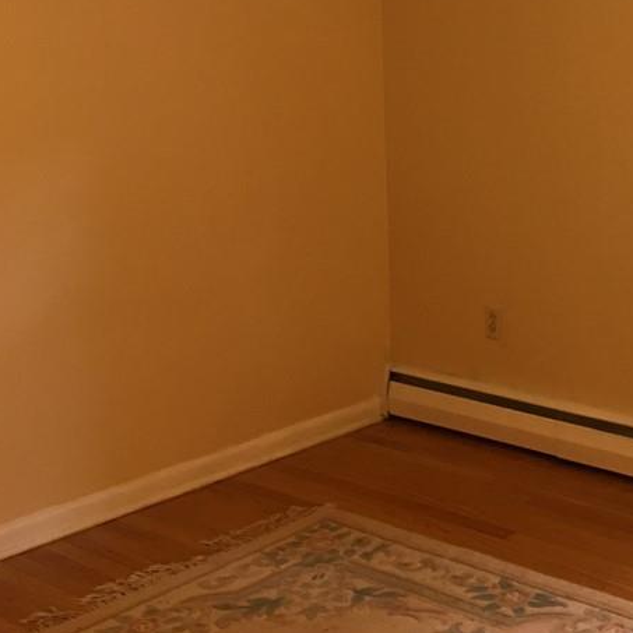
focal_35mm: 58
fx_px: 1200
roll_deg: +0.9
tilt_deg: -4.3
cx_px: 686
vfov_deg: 29.0
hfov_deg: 27.2
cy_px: 137
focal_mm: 4.15
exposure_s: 1/15
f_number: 2.2
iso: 50
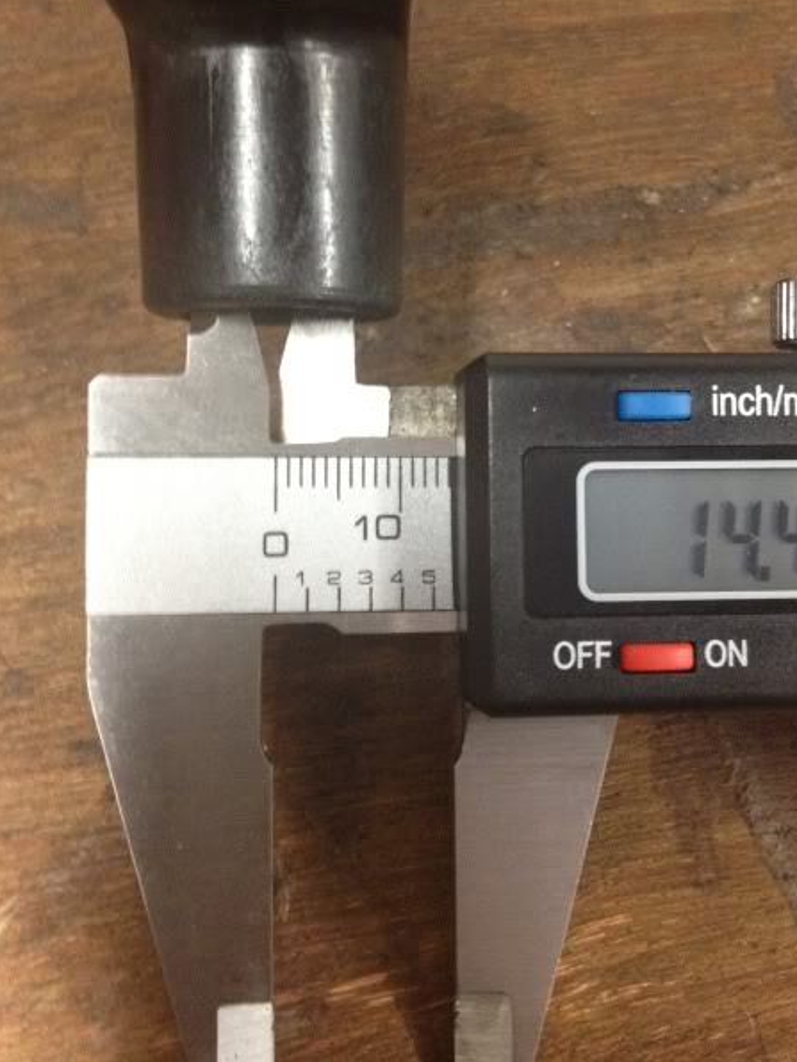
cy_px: 469
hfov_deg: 30.8
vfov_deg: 40.4
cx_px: 497
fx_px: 1443
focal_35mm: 47
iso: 400
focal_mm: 4.3
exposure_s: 1/20
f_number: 2.4
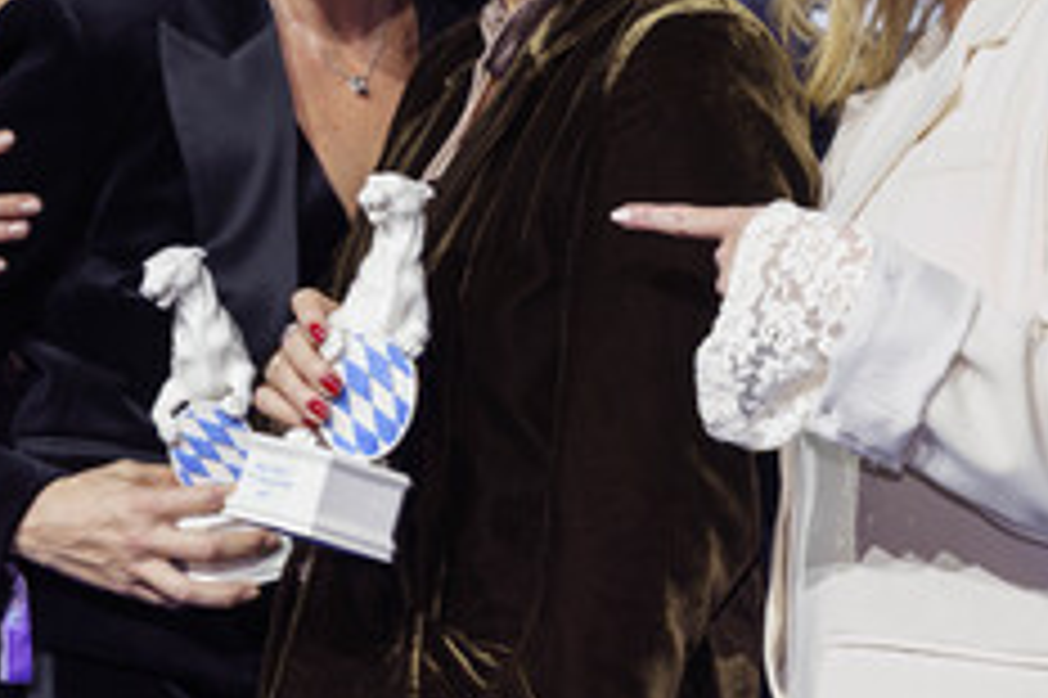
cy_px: 158
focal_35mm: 122
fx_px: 3549
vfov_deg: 11.2
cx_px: 555
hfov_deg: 16.8
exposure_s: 1/200
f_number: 4
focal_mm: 63
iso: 1000
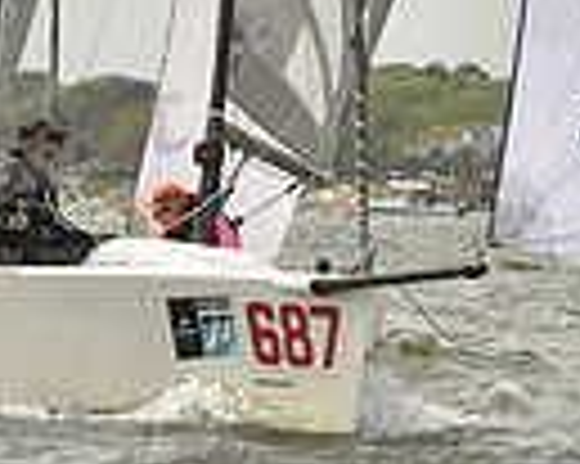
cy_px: -586
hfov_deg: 2.3
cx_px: 537
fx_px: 14494
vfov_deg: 1.8
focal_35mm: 845
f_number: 8
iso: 320
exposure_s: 1/1250
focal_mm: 200
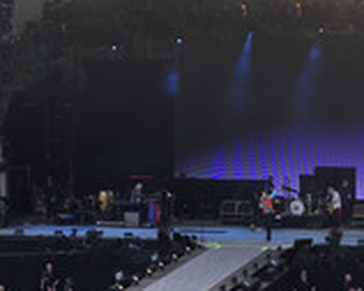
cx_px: 264
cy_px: 224
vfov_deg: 10.6
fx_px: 1560
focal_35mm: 145
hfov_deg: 13.3
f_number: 5.6
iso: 1250
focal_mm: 54
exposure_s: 1/320
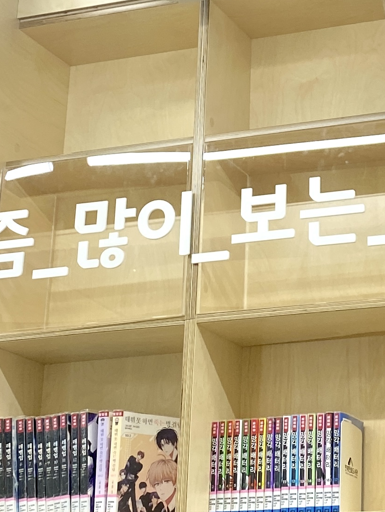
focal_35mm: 95
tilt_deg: +23.2
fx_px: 1408
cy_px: 77
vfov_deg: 20.3
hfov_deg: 15.5
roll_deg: -0.4
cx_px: 317
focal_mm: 4.25
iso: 80
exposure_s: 1/120
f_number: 1.8
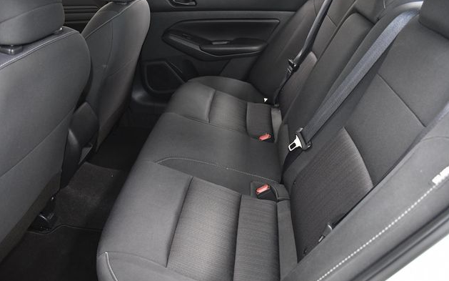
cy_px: 135
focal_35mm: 28
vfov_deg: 44.5
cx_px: 228
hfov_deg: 66.5
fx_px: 343
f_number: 4.5
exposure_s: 1/125
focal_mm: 18
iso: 2500
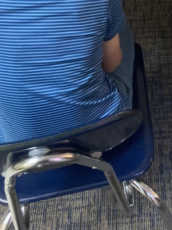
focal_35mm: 63
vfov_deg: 29.2
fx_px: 418
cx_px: 172
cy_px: 13
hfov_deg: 22.4
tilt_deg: -47.1
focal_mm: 3.99
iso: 320
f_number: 1.8
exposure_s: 1/30
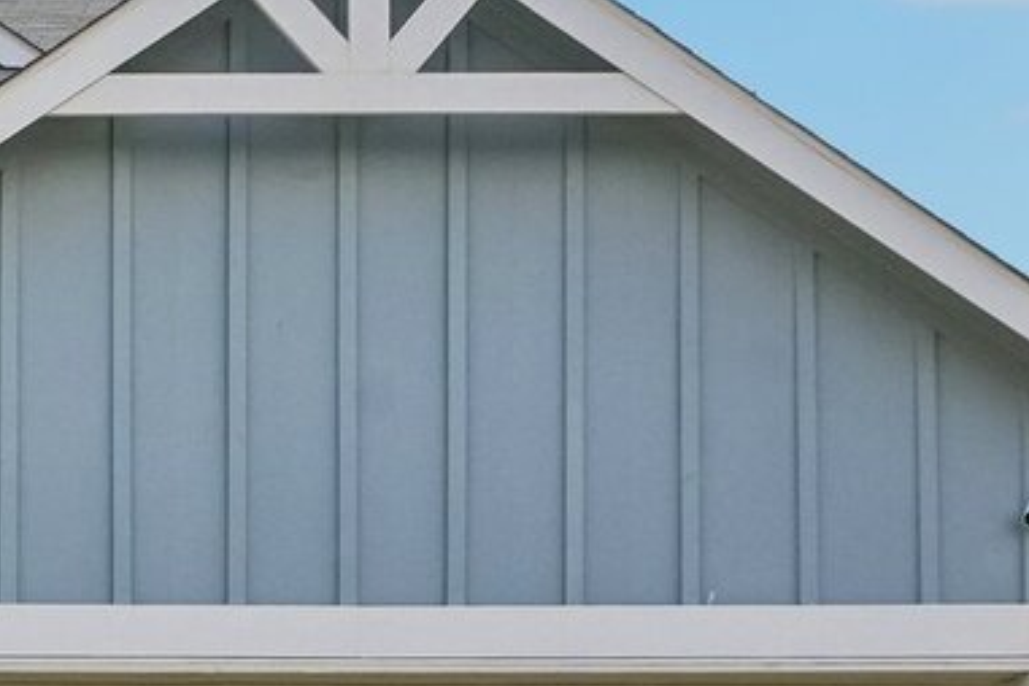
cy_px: 675
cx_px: -324
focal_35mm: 102
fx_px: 2915
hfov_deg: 18.6
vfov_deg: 13.3
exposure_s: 1/1250
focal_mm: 24
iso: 800
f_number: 8
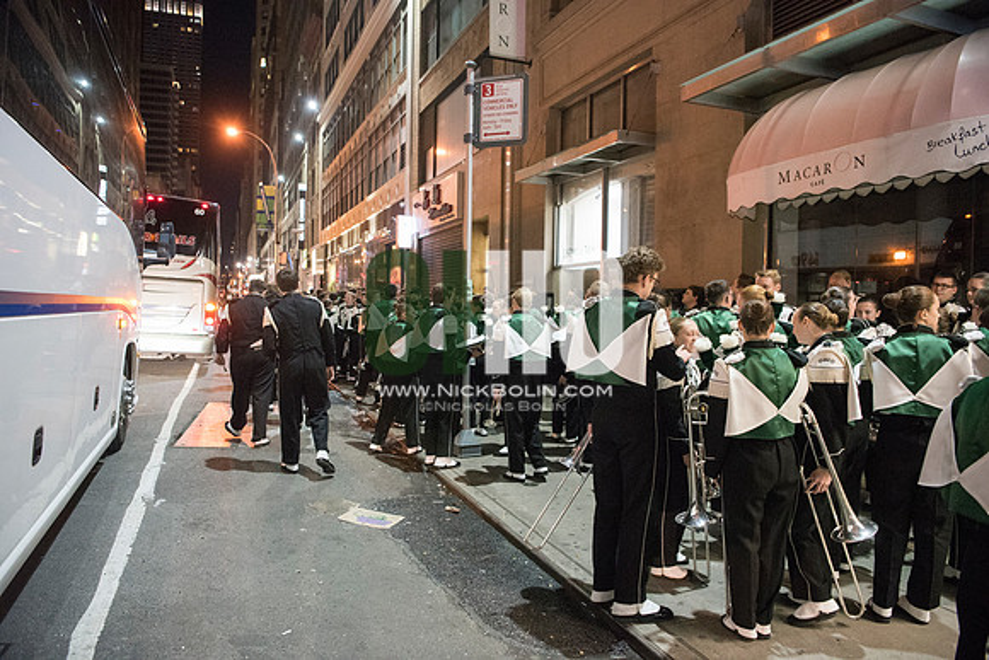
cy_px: 330
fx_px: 659
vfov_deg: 53.2
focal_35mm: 24
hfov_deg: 73.7
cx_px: 494
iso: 8000
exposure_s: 1/125
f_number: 2.8
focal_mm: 24
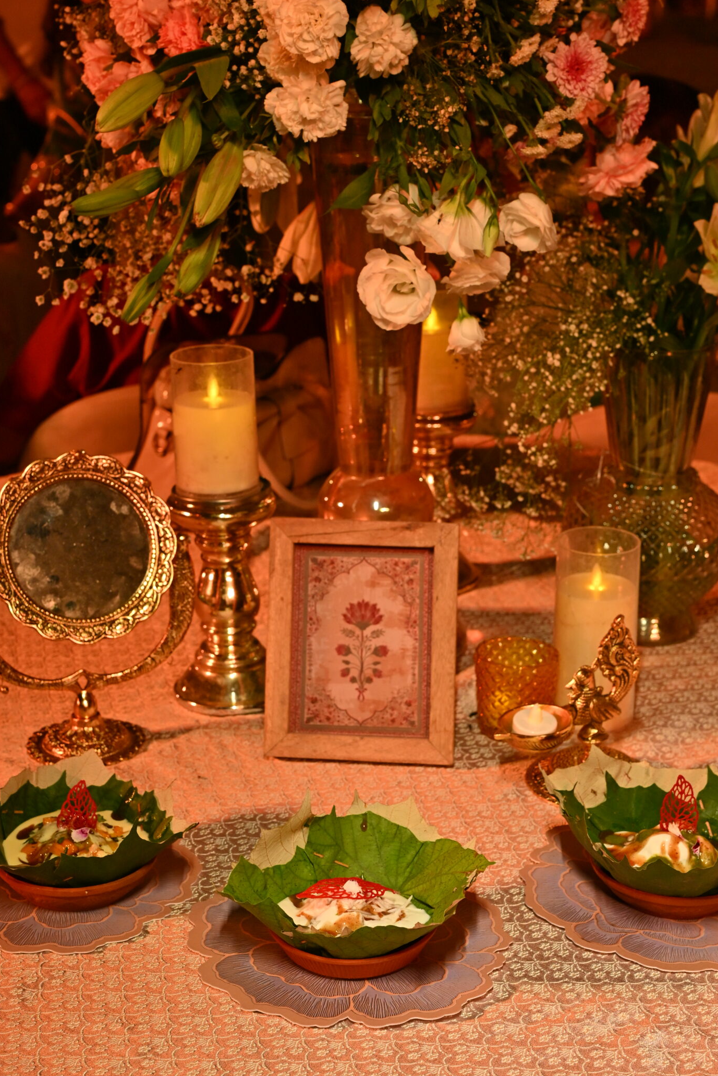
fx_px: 1854
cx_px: 355
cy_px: 537
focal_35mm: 62
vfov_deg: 32.4
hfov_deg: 21.9
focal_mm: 50
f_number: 6.3
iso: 640
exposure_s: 1/125
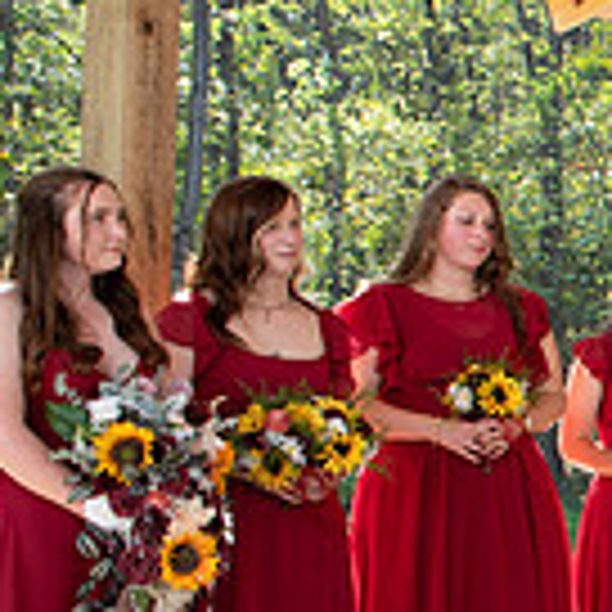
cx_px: 1438
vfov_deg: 17.3
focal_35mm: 100
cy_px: 469
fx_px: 2000
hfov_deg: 13.3
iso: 320
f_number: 4.5
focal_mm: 24
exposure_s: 1/200
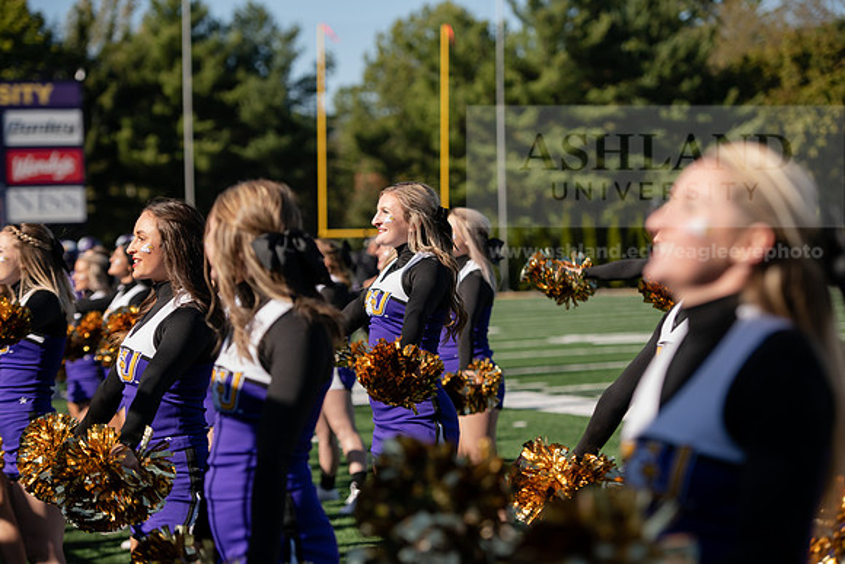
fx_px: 2395
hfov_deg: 20.0
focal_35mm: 102
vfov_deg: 13.4
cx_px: 422
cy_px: 282
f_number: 3.5
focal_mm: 102
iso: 125
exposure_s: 1/1250
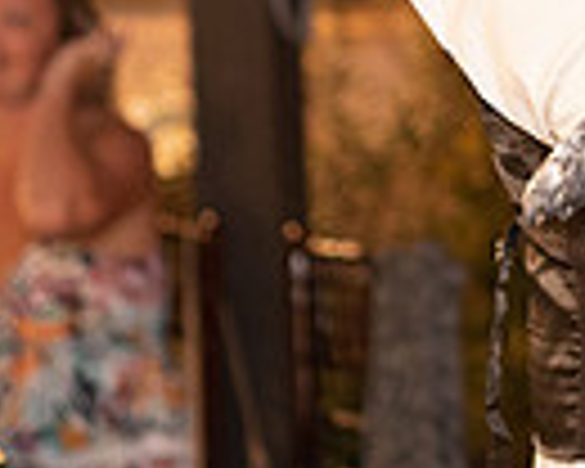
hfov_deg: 8.3
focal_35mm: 230
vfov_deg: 6.7
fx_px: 3982
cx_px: 819
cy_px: -146
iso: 2500
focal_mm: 55
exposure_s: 1/200
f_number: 2
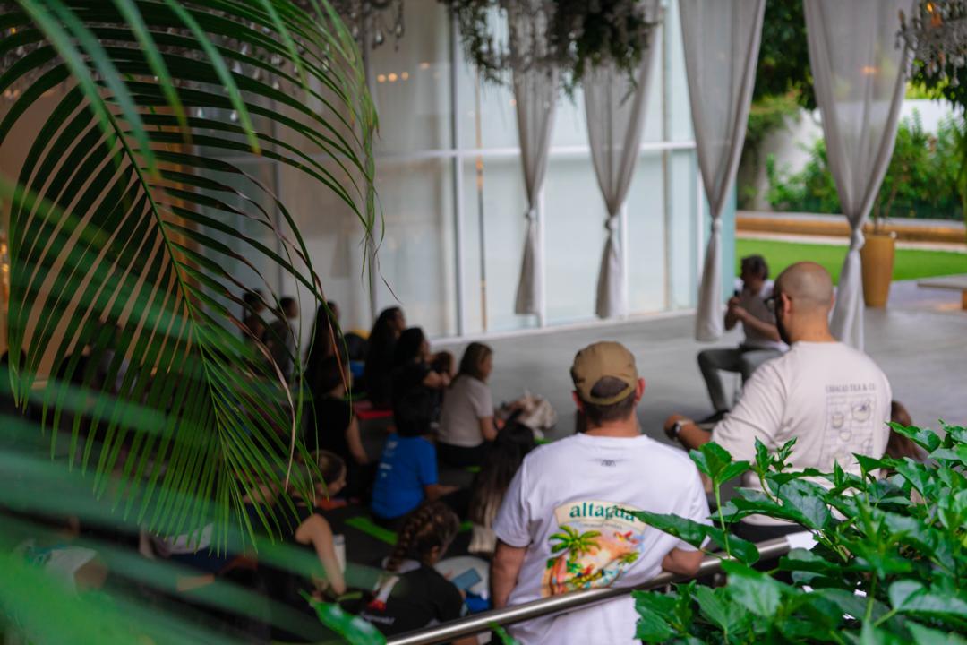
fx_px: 1343
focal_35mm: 50
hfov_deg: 39.6
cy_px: 322
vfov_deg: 27.0
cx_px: 484
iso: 800
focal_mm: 50
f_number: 4.5
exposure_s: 1/160
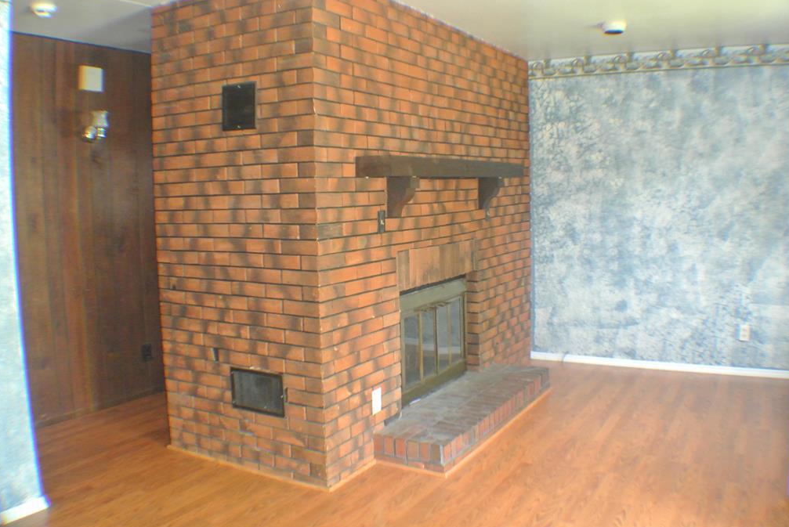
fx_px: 943
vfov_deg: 31.2
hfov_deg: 45.4
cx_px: 406
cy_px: 252
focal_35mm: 43
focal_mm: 15.1
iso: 1600
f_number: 4.2
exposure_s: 1/60
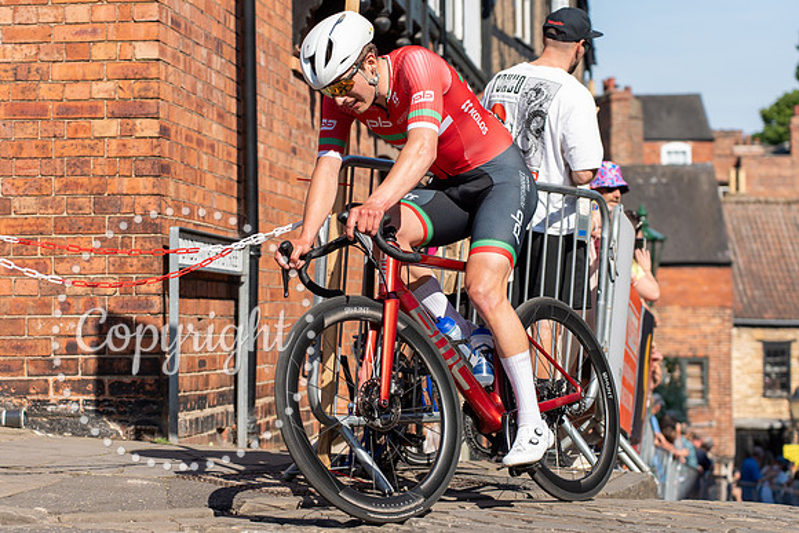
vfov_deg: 13.7
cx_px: 358
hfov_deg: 20.5
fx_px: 2213
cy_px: 263
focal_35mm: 100
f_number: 3.5
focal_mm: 73
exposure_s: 1/1000
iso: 100
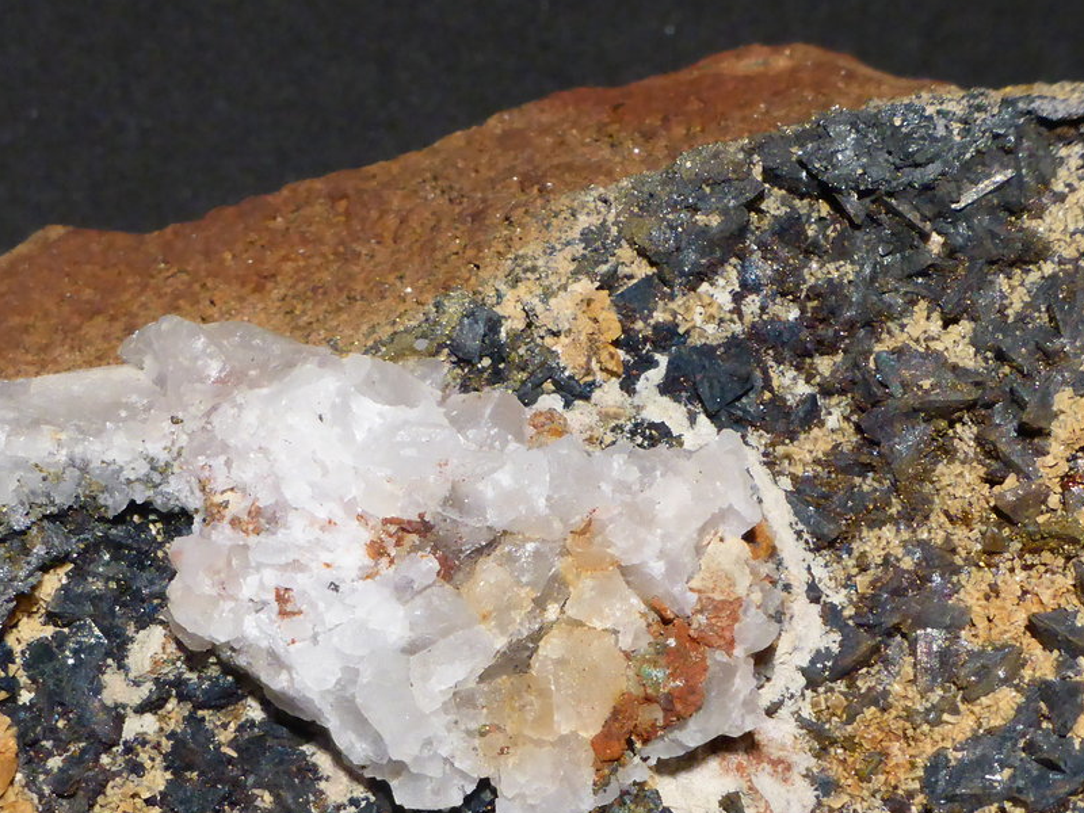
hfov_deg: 17.3
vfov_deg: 12.9
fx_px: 3570
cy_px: 635
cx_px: 474
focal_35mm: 114
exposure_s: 1/30
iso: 400
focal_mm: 9.7
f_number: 4.6
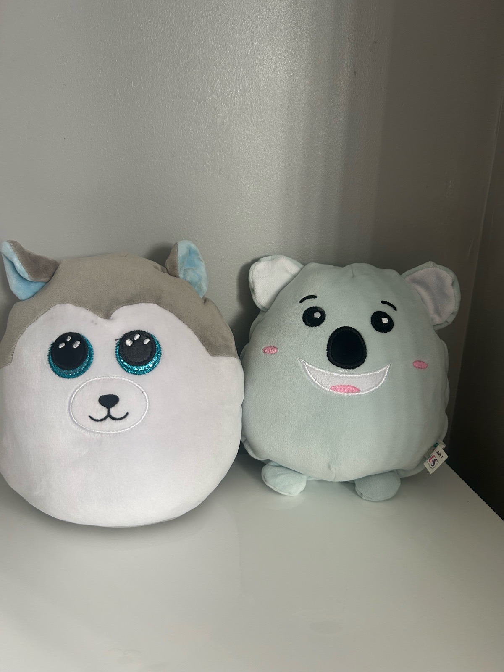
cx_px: 252
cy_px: 336
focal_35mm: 26
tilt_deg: -17.3
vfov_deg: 67.3
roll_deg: -1.4
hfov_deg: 53.1
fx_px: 505
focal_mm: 5.7
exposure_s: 1/76
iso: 125
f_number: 1.5
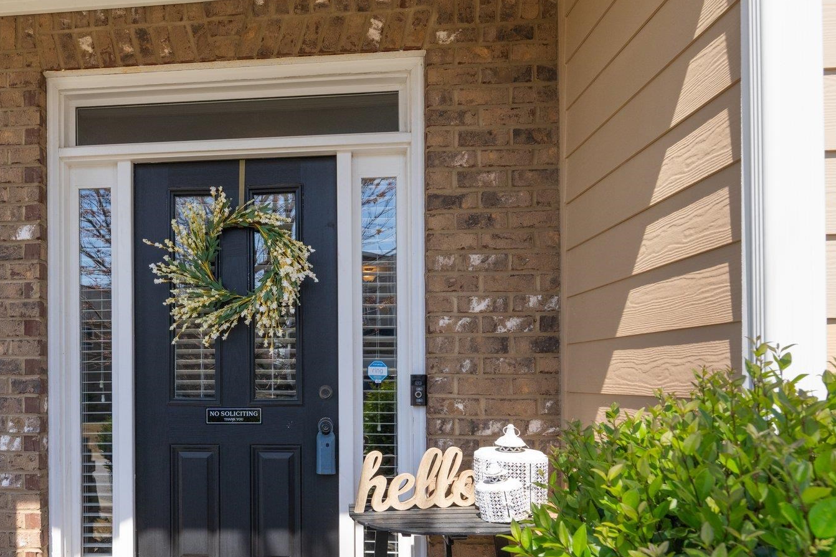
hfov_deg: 61.6
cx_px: 257
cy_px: 372
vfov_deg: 44.3
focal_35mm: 29
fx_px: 673
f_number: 8
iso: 250
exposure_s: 1/400
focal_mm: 19
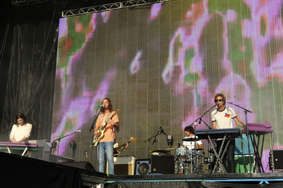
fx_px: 354
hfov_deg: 43.6
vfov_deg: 29.9
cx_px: 142
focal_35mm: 45
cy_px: 94
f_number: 8
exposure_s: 1/500
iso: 400
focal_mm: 45
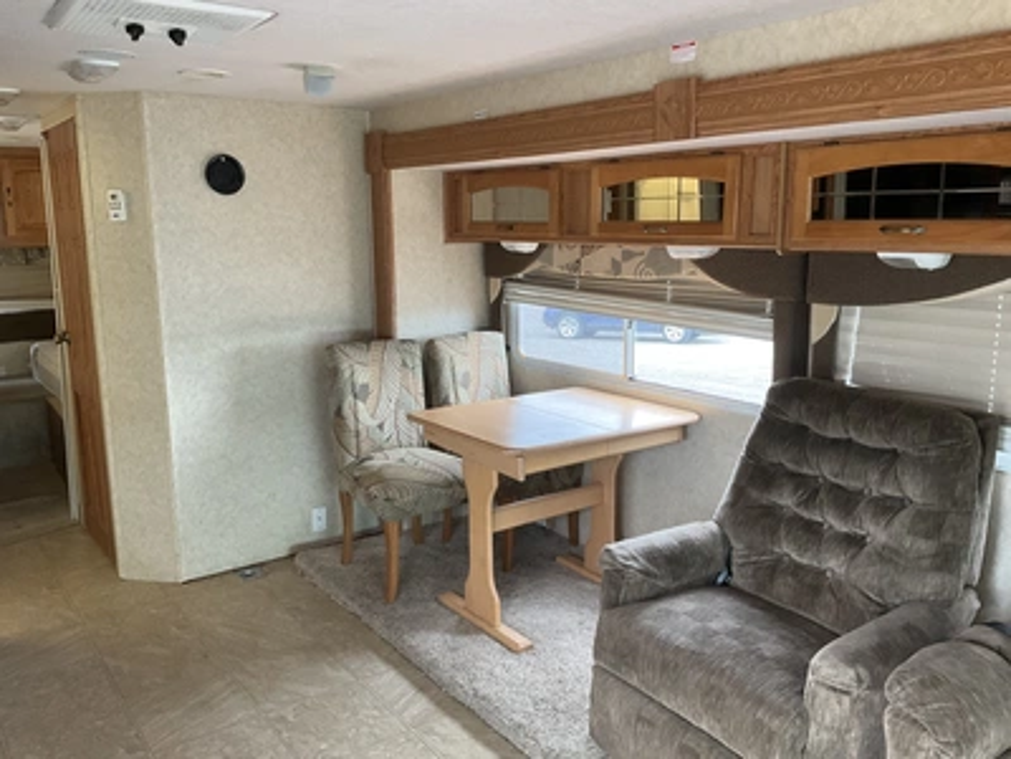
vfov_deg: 48.2
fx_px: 847
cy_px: 380
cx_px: 506
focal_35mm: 29
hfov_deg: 61.7
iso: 80
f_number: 1.8
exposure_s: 1/60
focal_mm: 3
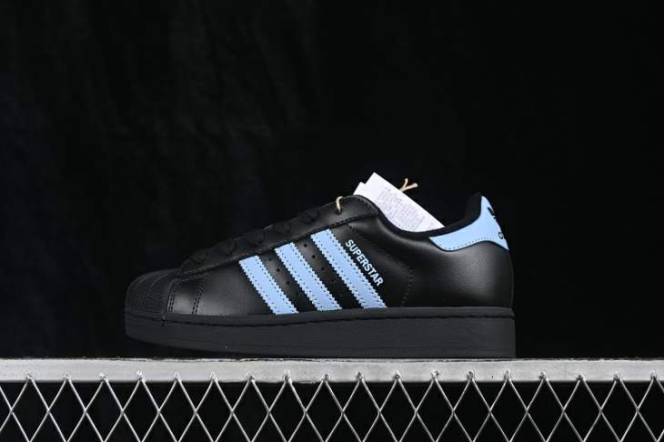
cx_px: 332
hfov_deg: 27.0
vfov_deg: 18.2
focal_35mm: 75
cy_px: 221
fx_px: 1383
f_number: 6.3
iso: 160
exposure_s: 1/60
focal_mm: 50
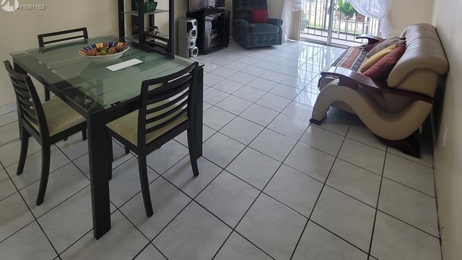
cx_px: 231
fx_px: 233
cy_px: 7
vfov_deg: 49.1
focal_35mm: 19
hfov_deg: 89.6
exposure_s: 1/59
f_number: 2.2
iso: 100
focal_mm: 2.2
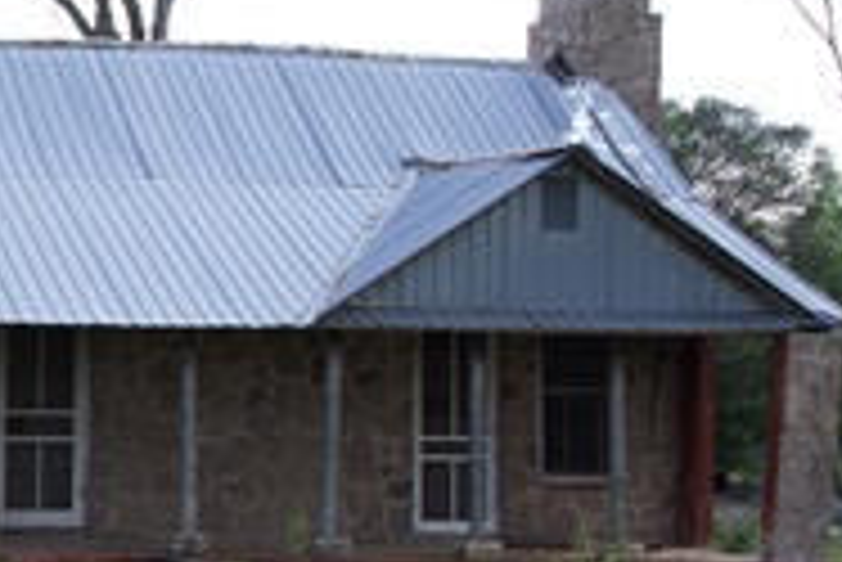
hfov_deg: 18.3
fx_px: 2481
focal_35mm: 106
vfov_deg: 12.9
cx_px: -158
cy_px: 245
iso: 100
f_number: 8
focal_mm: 21
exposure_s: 1/125
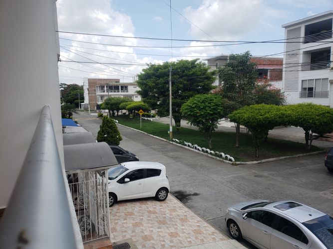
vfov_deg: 53.0
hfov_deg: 67.3
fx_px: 250
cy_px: 124
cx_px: 166
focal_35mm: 26
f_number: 2.4
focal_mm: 4.3
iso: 50
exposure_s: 1/2082
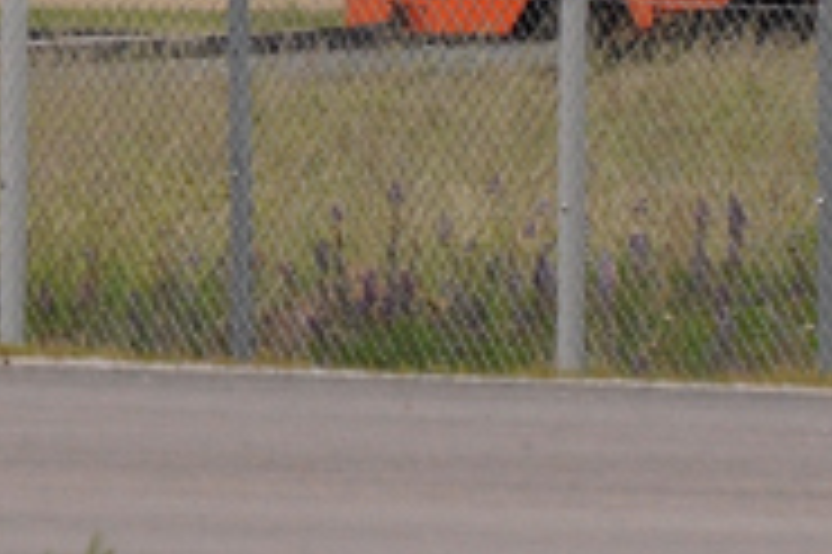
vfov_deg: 0.6
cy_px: -721
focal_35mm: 2494
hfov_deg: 0.8
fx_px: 57587
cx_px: -81
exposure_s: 1/1000
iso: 500
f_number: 8
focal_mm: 300
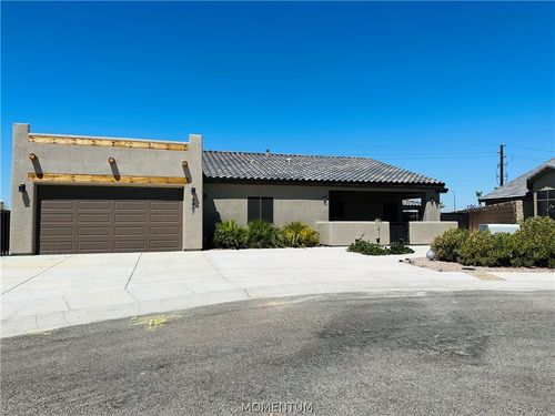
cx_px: 278
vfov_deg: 56.8
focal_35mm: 24
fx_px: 385
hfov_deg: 71.6
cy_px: 208
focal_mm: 6.86
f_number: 1.78
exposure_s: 1/8929
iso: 80
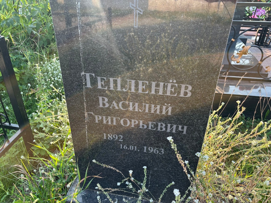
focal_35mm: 26
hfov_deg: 67.3
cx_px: 136
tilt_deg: -34.3
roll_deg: -1.9
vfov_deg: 53.1
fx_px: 204
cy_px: 102
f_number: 1.6
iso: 50
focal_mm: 5.96
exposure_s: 1/270
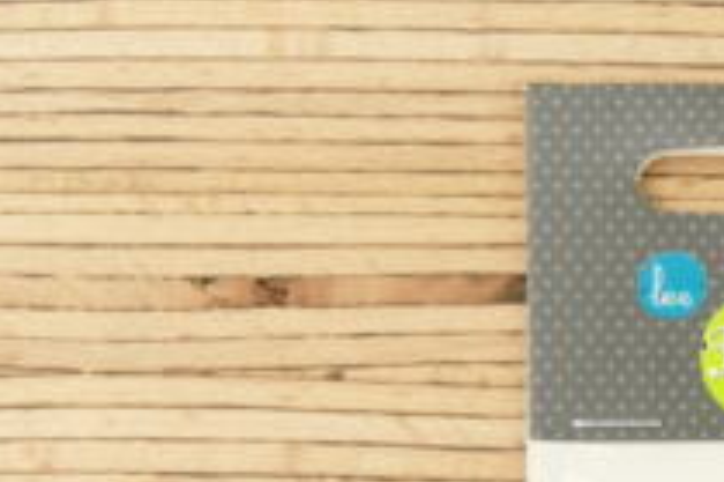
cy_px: 567
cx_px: 814
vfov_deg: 12.5
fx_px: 2150
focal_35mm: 107
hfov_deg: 18.3
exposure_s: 1/80
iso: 1250
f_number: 8
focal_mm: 15.51
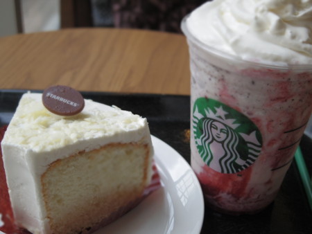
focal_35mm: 47
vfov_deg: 30.9
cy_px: 117
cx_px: 156
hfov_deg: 40.4
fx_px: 424
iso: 400
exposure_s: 1/1000
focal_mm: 8.5
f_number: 2
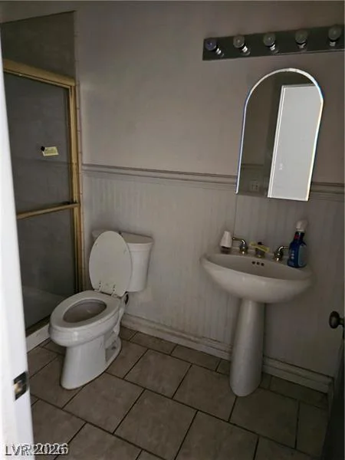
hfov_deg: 58.9
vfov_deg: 73.9
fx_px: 306
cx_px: 172
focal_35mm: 23
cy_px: 230
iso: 1250
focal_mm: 6.3
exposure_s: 1/20
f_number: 1.7
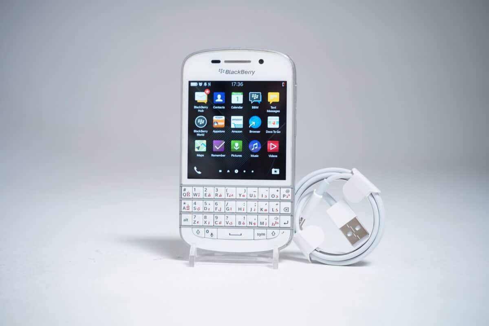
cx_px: 244
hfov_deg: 38.9
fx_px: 693
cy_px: 163
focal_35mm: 51
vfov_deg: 26.5
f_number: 4.5
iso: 125
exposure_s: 1/6
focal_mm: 51
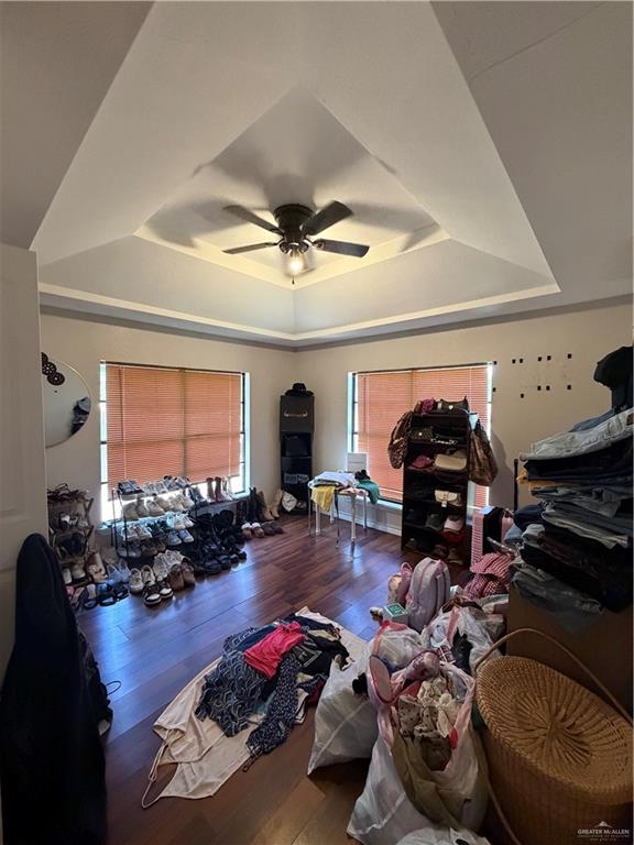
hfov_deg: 85.7
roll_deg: +0.1
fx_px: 342
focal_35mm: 14
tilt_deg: -2.8
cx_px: 317
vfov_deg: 102.1
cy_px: 422
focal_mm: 2.22
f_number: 2.2
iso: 800
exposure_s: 1/60
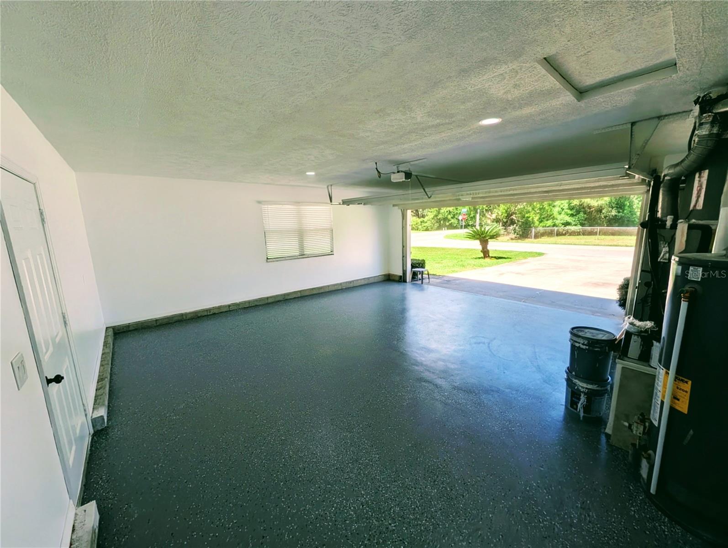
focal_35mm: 12
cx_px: 364
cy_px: 274
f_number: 1.7
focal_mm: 2.02
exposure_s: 1/1245
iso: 44
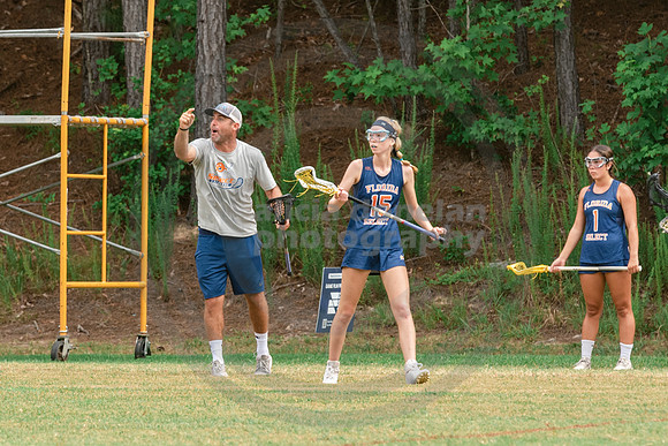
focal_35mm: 543
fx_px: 10080
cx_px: 186
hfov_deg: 3.8
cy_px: 252
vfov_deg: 2.5
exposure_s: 1/1000
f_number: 4
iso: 250
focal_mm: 200
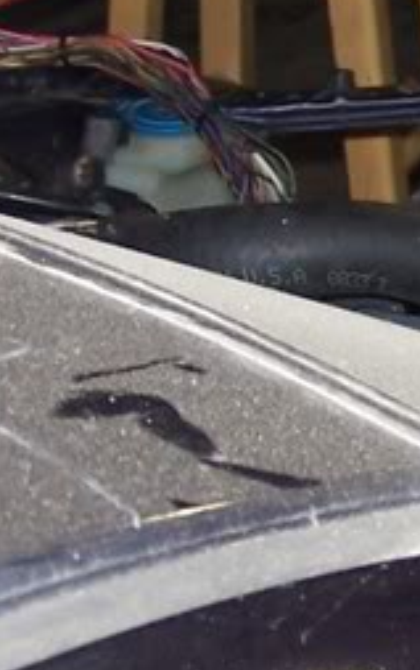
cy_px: 385
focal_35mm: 218
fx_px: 3988
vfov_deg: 9.6
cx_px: 1109
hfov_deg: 5.7
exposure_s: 1/60
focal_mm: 8.5
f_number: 3.2
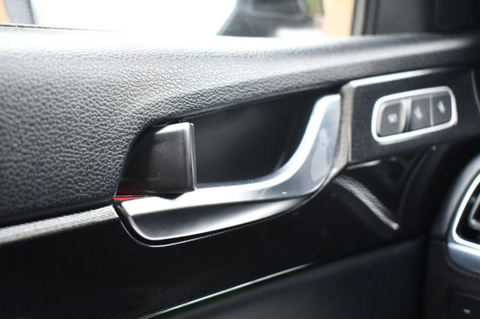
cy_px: 160
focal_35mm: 48
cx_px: 240
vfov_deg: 28.0
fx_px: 640
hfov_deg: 41.1
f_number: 4.5
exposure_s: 1/125
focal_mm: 32
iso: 1250
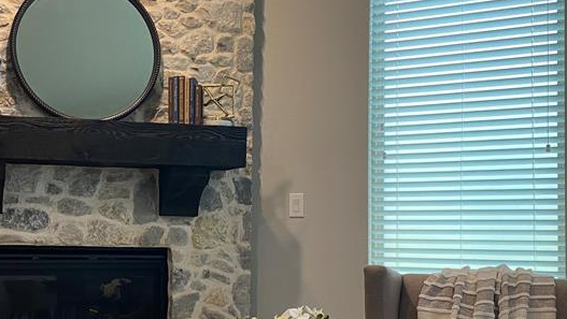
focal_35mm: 55
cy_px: 217
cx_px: 160
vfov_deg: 21.8
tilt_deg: +4.1
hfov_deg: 37.1
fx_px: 827
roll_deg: +0.2
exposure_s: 1/60
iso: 100
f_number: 1.8
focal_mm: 4.25
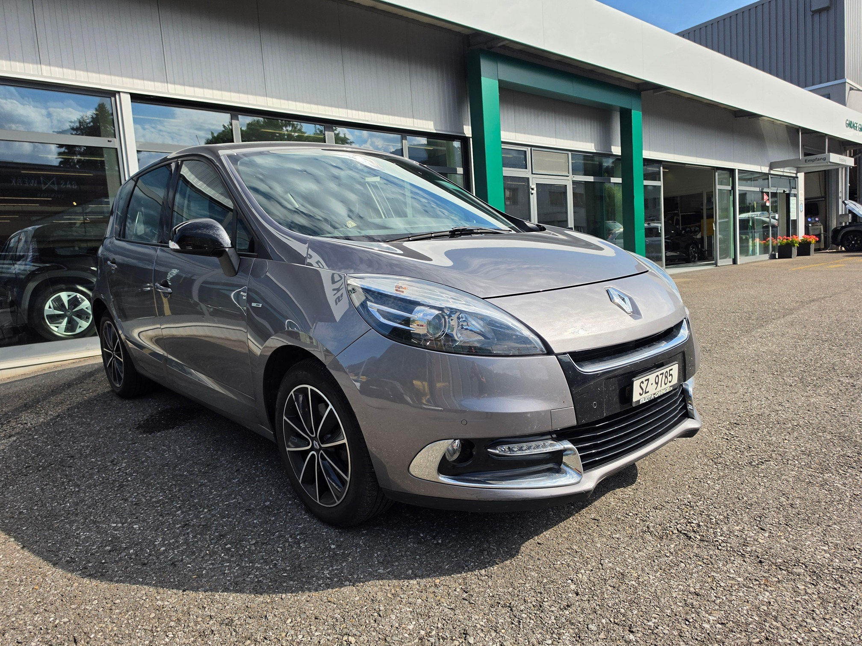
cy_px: 323
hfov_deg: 73.9
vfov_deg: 58.9
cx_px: 431
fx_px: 573
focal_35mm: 23
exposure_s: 1/7939
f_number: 1.4
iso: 64
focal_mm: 6.5
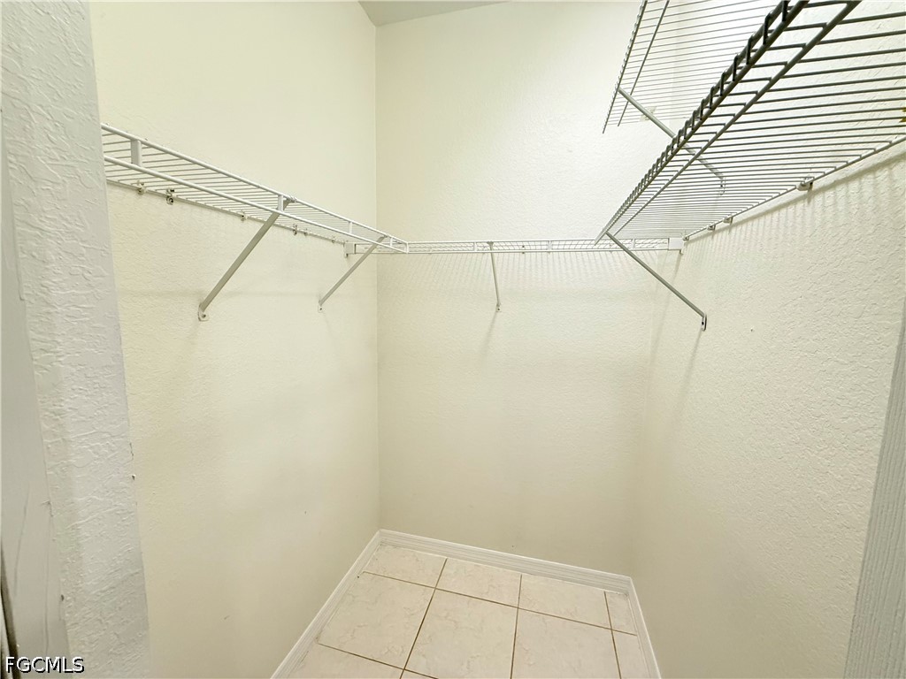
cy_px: 340
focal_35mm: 14
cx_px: 453
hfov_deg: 102.1
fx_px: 366
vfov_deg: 85.7
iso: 400
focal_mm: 2.22
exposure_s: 1/60
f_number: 2.2
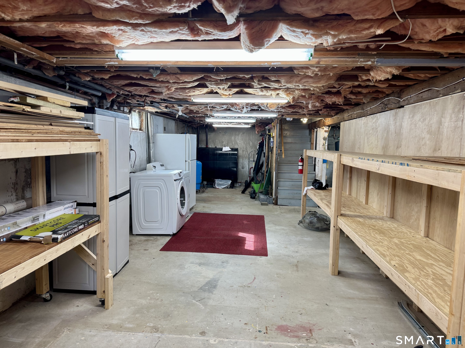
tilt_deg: -7.2
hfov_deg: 71.6
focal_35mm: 24
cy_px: 174
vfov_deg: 56.8
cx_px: 232
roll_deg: -1.3
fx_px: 322
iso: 125
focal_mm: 6.76
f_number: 1.78
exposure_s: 1/60
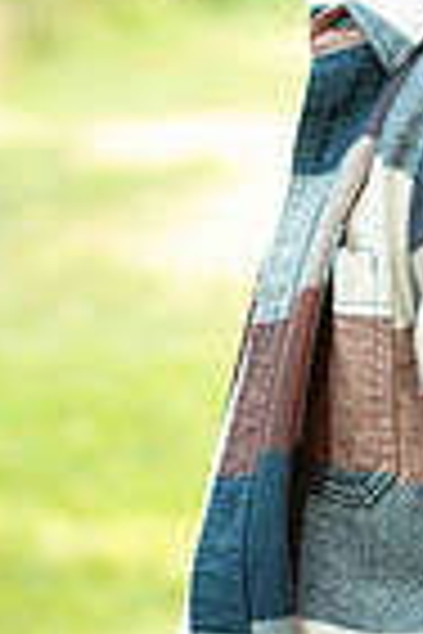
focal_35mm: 223
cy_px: 189
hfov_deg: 6.1
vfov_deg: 9.2
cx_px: 482
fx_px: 3930
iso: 400
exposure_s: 1/200
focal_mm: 70
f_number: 4
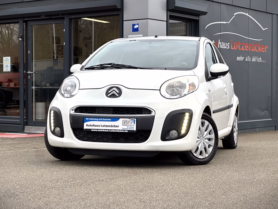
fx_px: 618
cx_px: 139
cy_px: 104
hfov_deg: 25.3
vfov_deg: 19.1
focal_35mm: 77
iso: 32
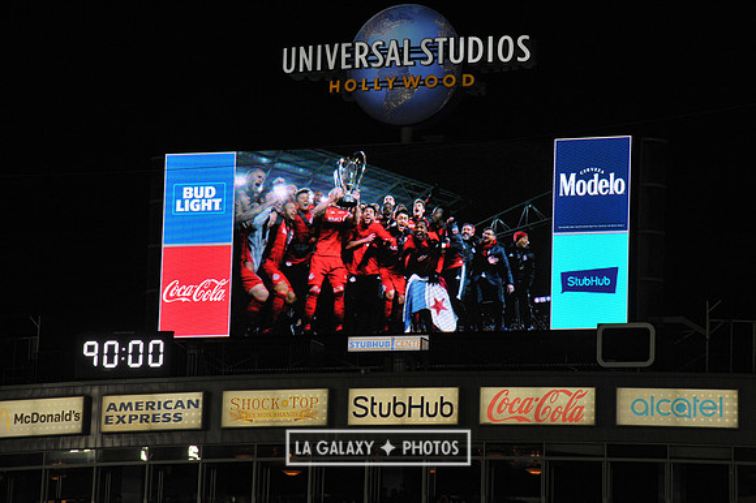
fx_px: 3778
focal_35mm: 180
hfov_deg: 11.4
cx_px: 378
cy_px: 252
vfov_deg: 7.6
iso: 1600
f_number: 9
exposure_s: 1/320
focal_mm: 180
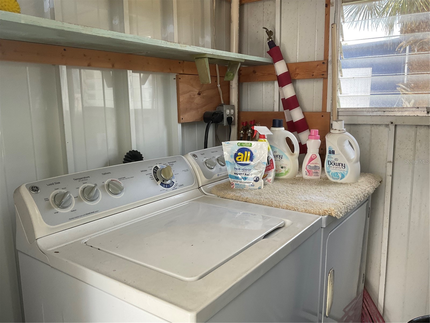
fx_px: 360
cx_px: 215
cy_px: 162
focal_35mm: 29
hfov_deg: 61.7
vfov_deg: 48.2
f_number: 1.8
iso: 40
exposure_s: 1/120
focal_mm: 3
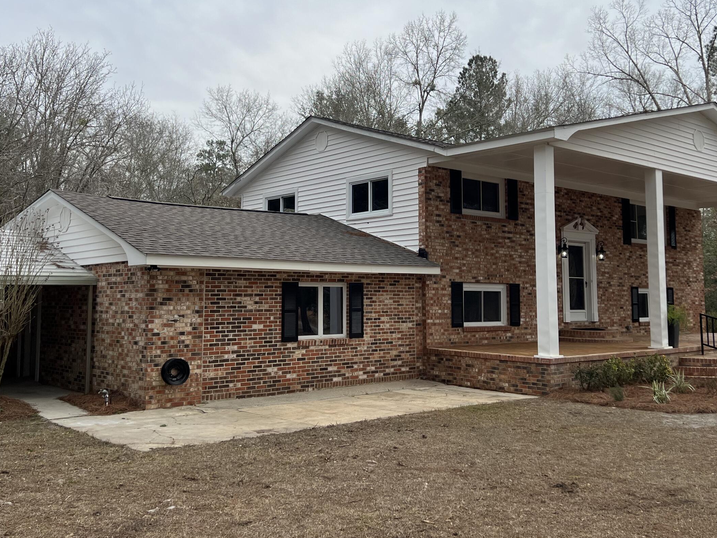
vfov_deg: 38.5
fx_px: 766
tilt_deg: +8.0
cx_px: 383
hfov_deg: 50.1
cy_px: 217
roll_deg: +0.8
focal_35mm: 37
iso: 50
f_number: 1.5
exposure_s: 1/2457
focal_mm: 5.7
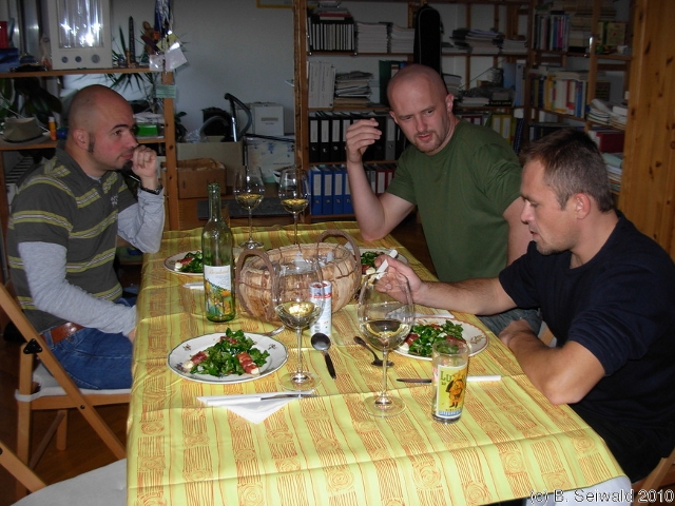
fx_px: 741
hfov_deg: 49.0
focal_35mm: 38
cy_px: 253
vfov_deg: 37.7
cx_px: 338
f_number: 2.9
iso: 84
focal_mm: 6.3
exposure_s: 1/33.9
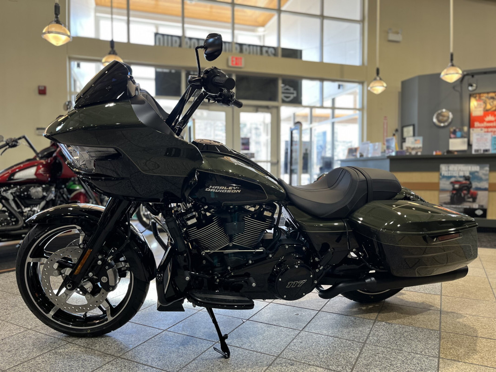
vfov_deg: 53.1
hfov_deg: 67.3
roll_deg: +0.9
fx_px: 373
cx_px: 248
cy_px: 186
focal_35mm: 26
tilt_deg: -1.7
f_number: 1.6
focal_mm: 5.1
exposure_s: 1/120
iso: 100
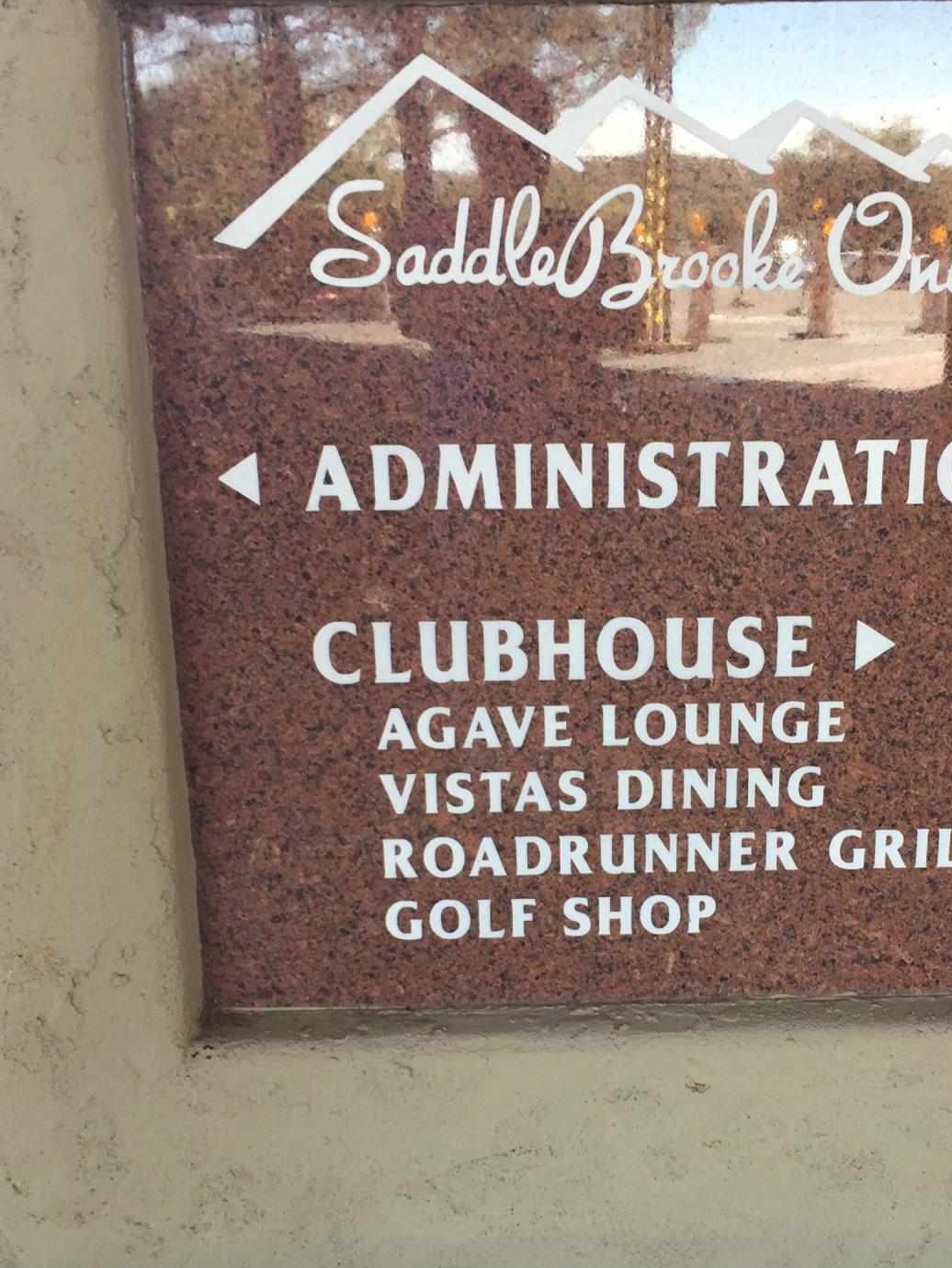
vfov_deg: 44.7
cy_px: 730
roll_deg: +0.0
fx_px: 1540
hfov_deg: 34.1
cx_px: 616
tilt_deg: -16.9
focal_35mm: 42
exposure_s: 1/120
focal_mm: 4.15
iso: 50
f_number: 2.2
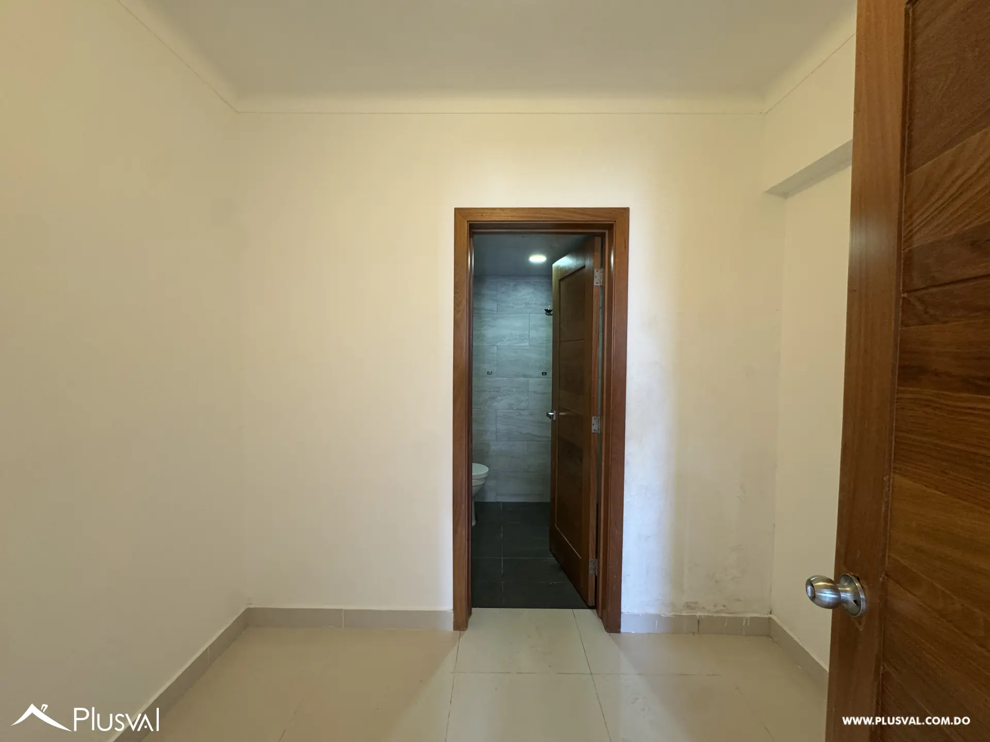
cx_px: 495
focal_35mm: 14
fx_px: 400
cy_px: 371
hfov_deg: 102.1
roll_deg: +0.8
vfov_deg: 85.7
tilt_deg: -3.3
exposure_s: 1/60
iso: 200
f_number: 2.2
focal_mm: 2.22
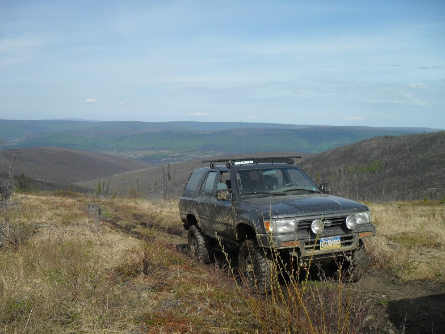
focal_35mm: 36
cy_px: 163
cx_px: 217
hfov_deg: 51.3
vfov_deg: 39.7
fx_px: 463
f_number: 8.9
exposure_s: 1/250
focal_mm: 6.2
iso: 100
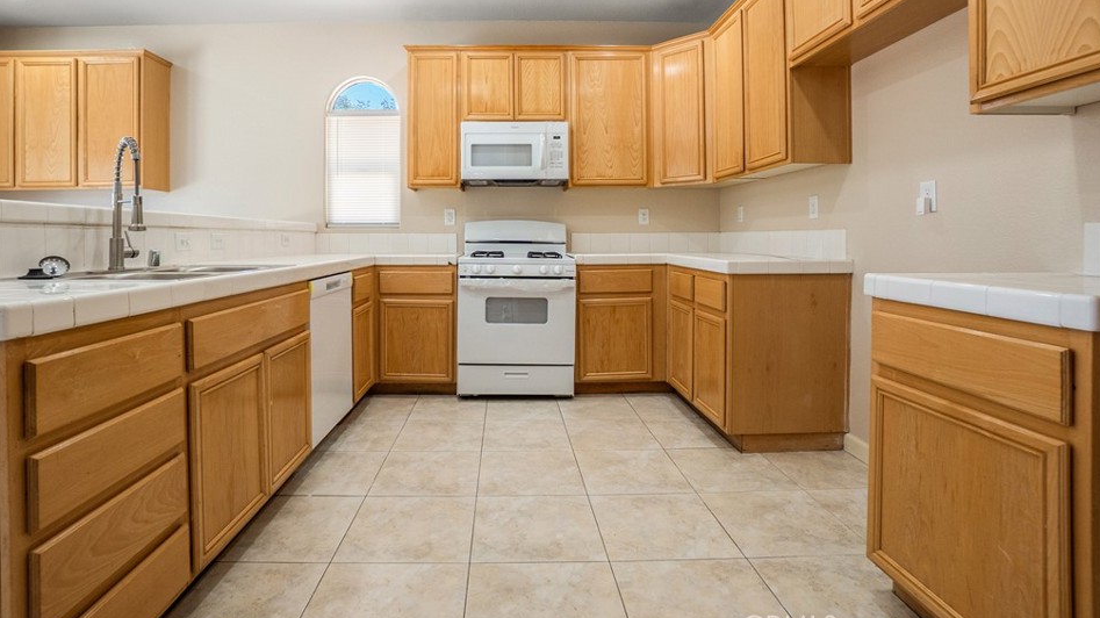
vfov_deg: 63.3
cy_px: 246
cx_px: 518
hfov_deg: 95.8
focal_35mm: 17
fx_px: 496
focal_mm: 10
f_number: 8
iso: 400
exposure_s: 1/30
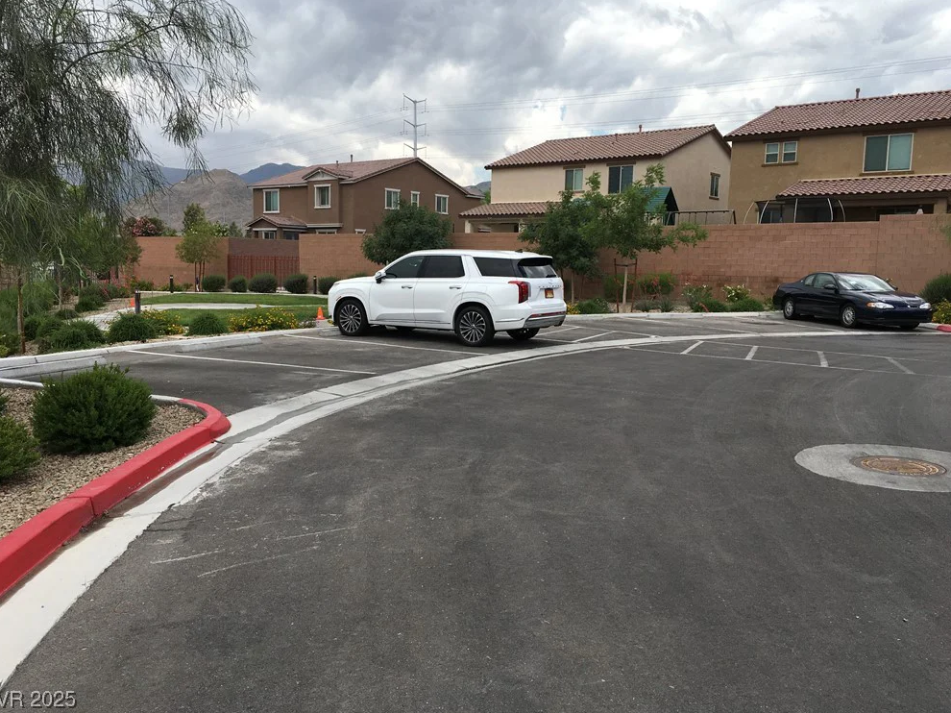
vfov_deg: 46.8
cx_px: 471
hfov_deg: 60.0
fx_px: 824
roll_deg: -1.3
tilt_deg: -6.7
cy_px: 352
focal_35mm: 30
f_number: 2.2
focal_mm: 4.15
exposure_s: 1/1538
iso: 25
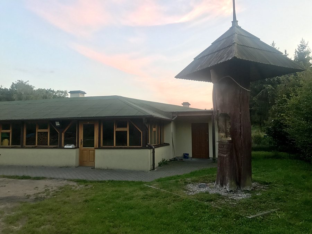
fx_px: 252
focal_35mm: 28
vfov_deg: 49.7
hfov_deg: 63.4
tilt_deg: +3.0
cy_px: 117
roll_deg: -0.6
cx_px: 156
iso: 32
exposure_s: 1/50
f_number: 1.8
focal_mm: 3.99
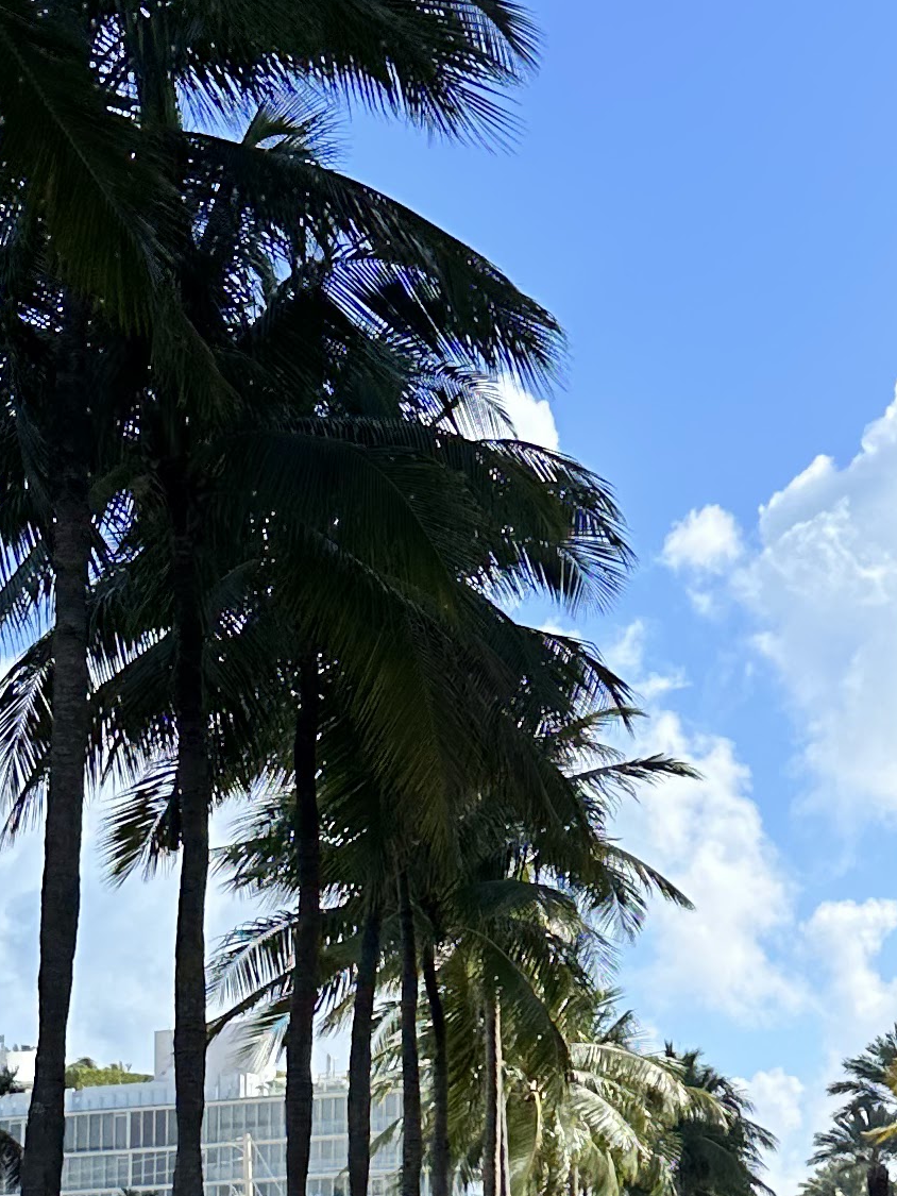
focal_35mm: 86
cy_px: 846
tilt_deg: +5.0
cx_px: 1017
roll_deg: +1.9
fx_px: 2971
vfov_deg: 22.6
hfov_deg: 16.6
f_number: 1.78
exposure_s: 1/2469
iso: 80
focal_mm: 6.86
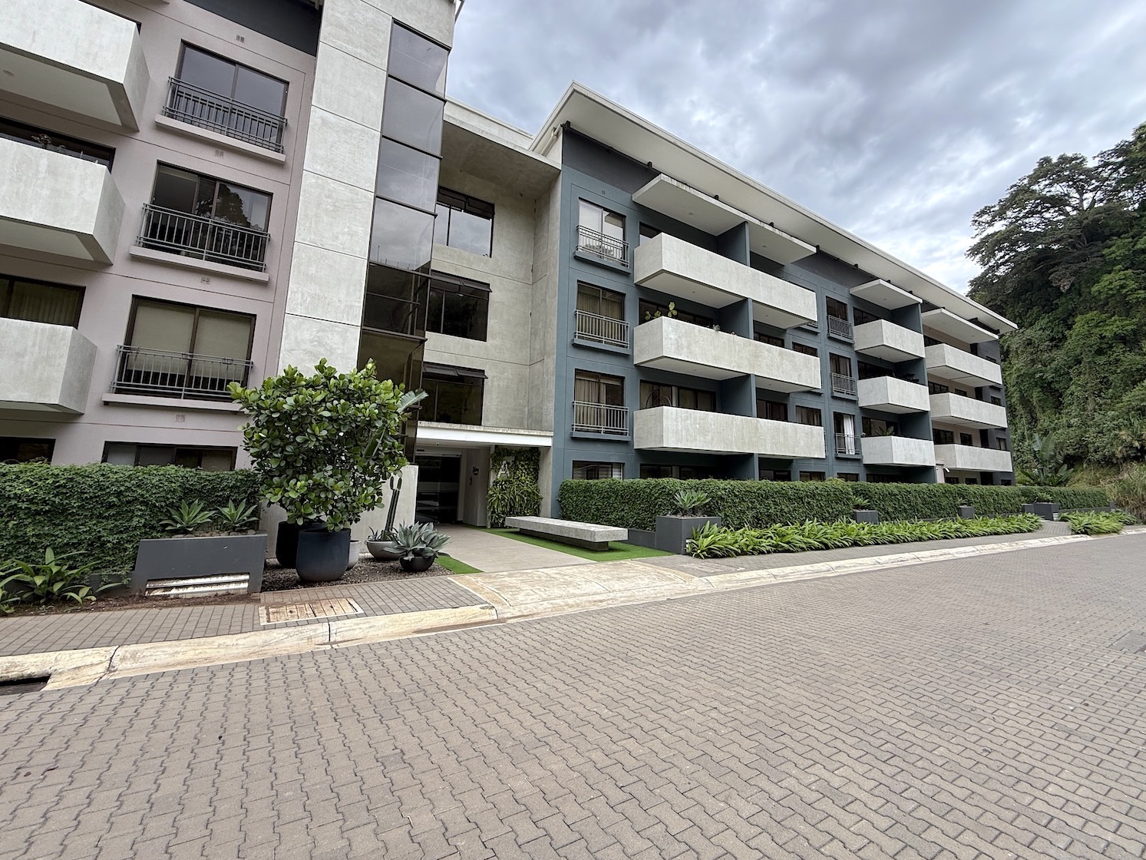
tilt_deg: +9.9
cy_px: 400
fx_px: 497
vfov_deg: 81.6
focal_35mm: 15
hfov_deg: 98.0
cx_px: 608
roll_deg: -0.4
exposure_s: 1/158
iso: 50
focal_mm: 2.22
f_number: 2.2
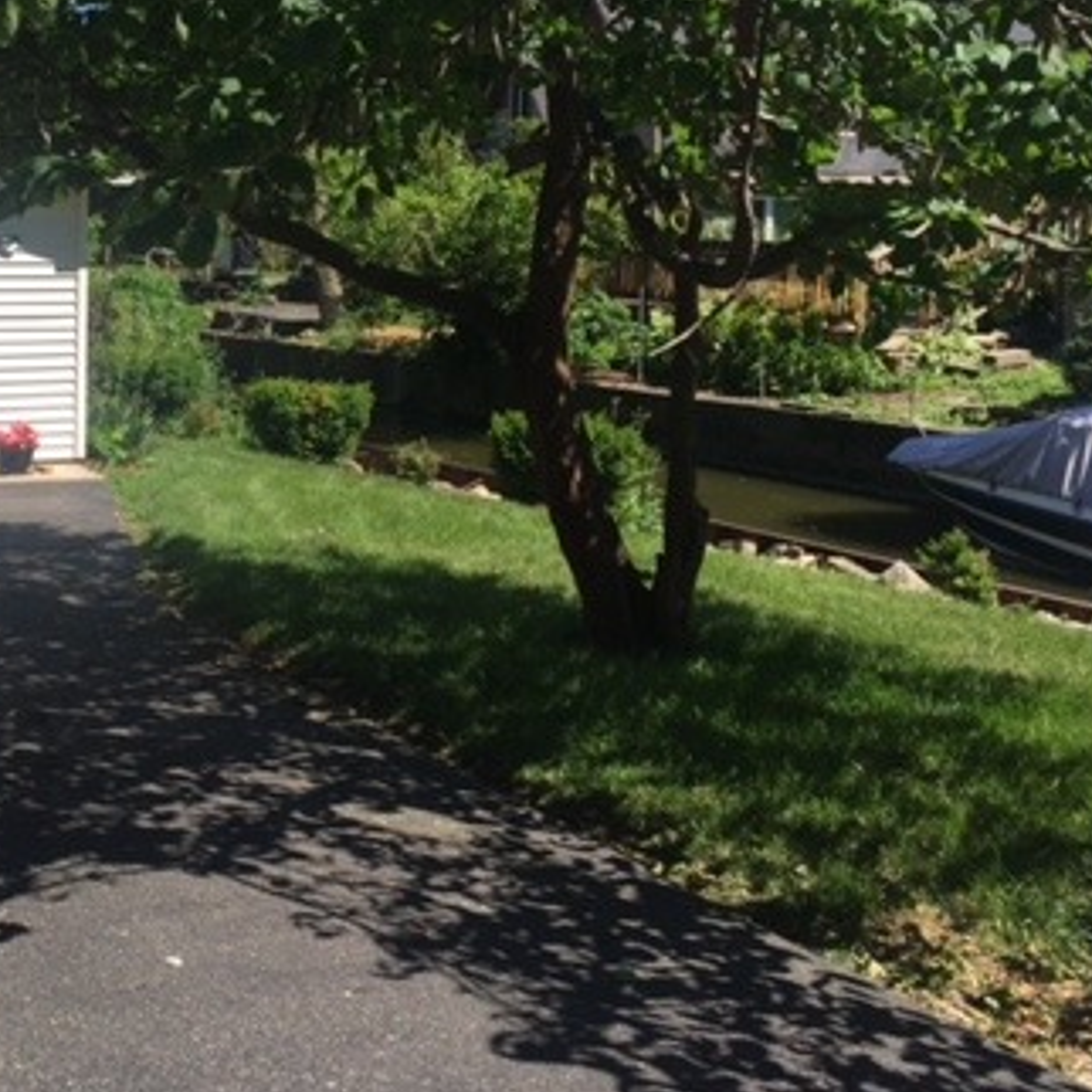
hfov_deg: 32.5
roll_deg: -0.7
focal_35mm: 51
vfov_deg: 33.2
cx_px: 220
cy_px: 400
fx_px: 1820
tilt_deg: -5.8
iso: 32
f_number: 2.2
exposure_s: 1/1364
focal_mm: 4.15
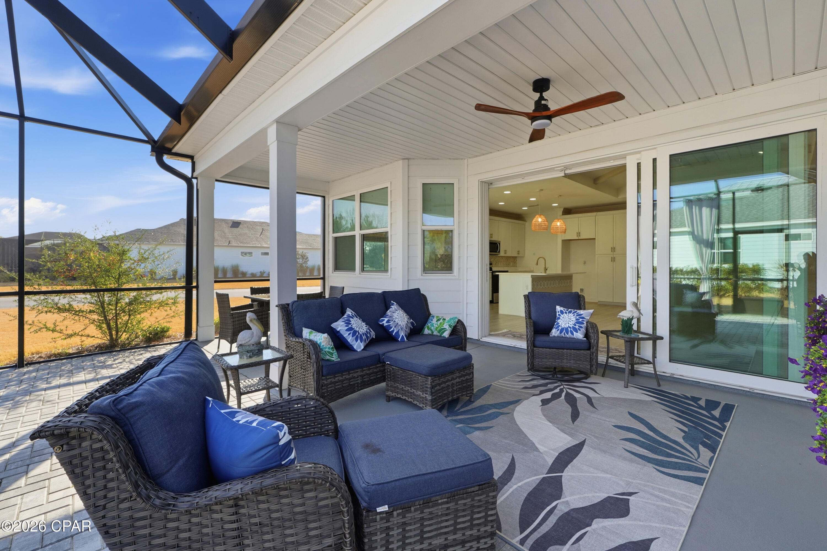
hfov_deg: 100.4
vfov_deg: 77.3
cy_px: 276
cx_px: 414
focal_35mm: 15
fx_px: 345
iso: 100
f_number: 6.3
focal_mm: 10
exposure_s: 1/320
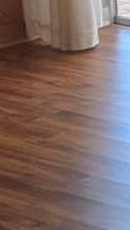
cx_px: 601
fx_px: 1414
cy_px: -119
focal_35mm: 231
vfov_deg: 9.1
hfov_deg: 4.6
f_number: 1.8
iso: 50
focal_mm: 5.4
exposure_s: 1/120
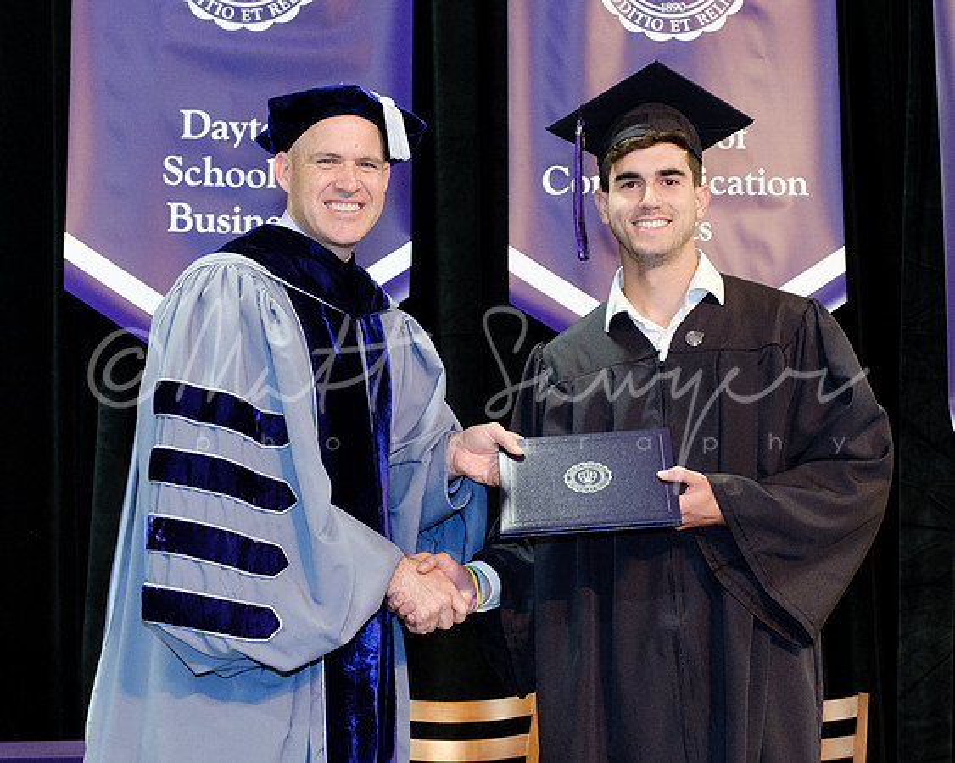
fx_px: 1912
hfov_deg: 28.0
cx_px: 483
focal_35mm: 68
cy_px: 431
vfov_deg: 22.6
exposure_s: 1/125
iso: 1600
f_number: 4
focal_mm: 27.4
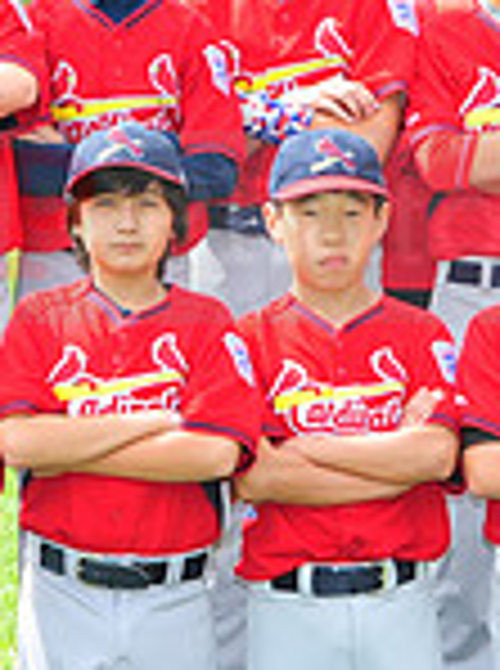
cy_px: 189
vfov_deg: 6.6
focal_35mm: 300
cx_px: 441
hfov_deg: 4.9
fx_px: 5803
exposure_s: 1/320
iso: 320
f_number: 7.1
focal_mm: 80
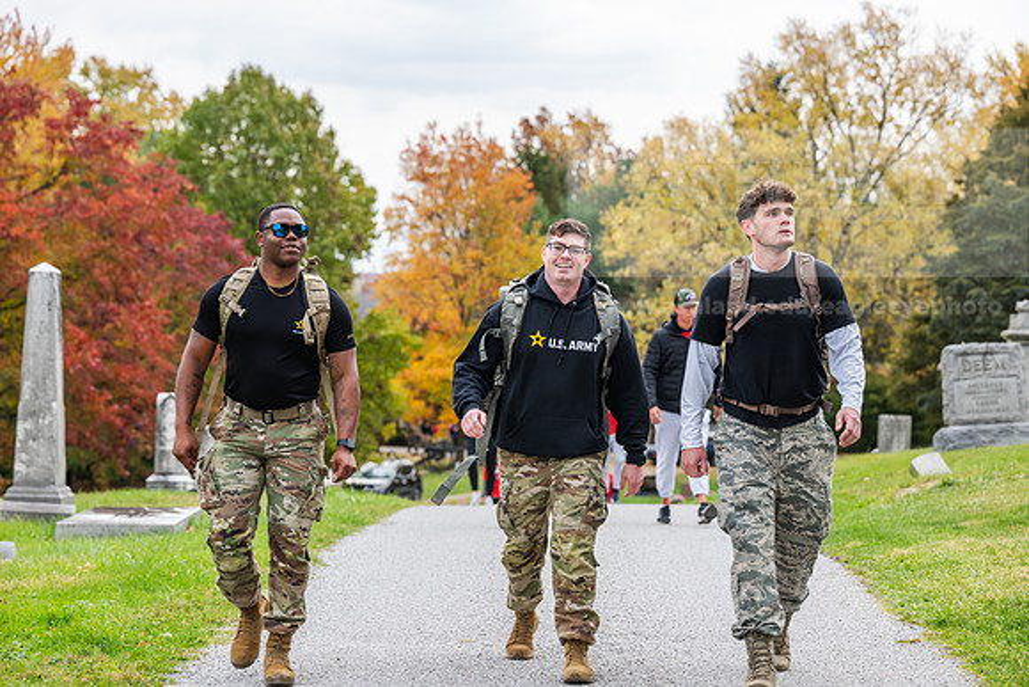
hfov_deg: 21.7
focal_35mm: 94
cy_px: 344
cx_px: 514
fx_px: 2687
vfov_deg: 14.6
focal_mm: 94
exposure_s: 1/320
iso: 640
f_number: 4.5
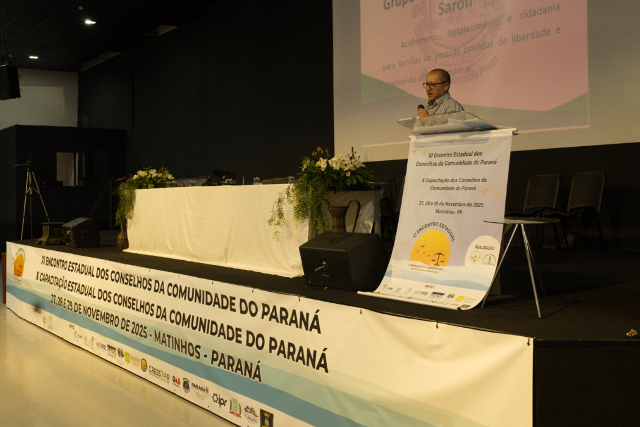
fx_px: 711
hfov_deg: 48.4
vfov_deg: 33.4
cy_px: 188
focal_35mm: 40
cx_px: 324
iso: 5000
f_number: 5.6
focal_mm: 35
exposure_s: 1/100
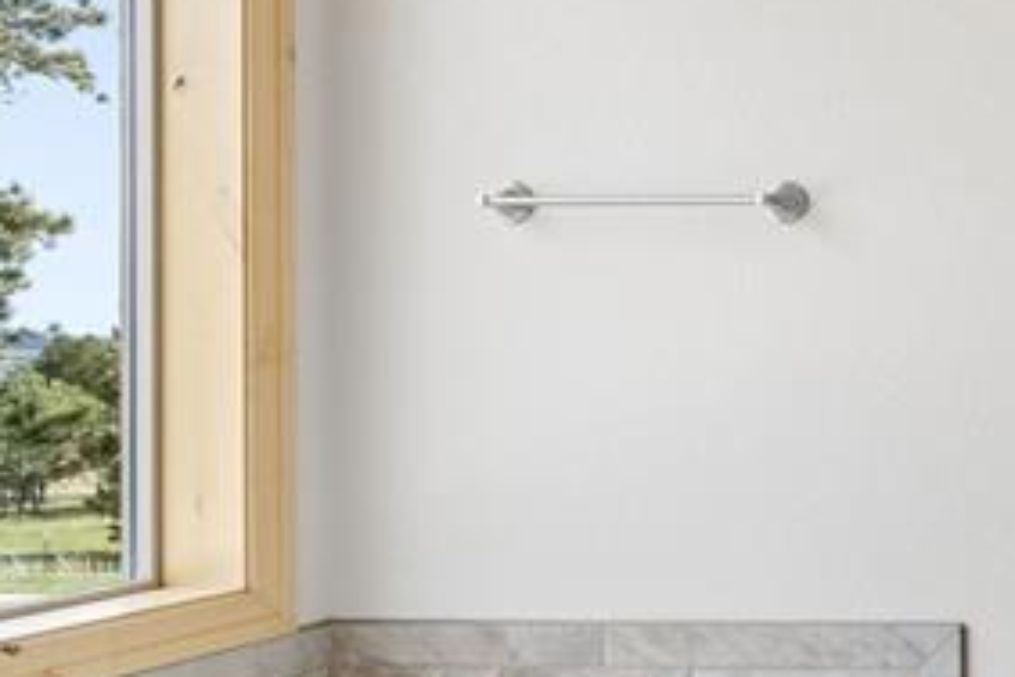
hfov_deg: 25.5
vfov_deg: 23.4
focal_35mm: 58
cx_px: 1540
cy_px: 340
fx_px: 1635
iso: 640
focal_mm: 16
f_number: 9
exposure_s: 1/100
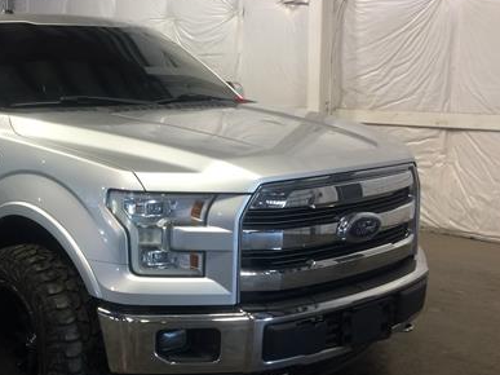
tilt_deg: -11.5
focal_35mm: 48
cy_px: 208
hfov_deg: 38.2
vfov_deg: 30.2
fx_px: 693
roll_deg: +0.6
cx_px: 98
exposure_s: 1/30
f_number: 2.2
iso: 50
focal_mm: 4.15
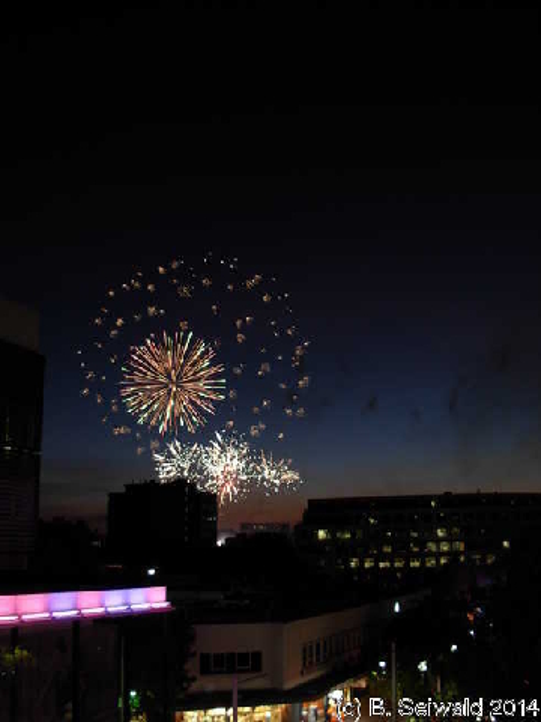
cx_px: 270
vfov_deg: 49.0
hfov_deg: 37.7
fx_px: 792
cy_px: 361
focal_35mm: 38
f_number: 2.9
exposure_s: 1/4
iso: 81
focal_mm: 6.3
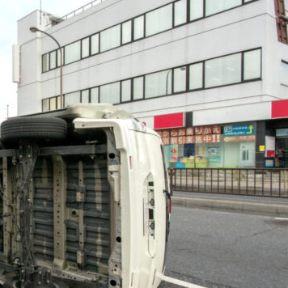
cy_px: 185
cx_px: -15
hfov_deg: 41.6
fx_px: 311
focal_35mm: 33
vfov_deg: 49.1
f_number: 9
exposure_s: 1/250
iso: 400
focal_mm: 6.7
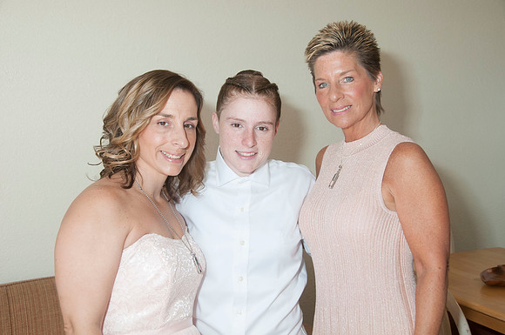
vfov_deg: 28.0
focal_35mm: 48
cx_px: 252
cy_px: 168
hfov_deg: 41.2
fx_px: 672
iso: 400
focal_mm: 32
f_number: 5.6
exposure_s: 1/250
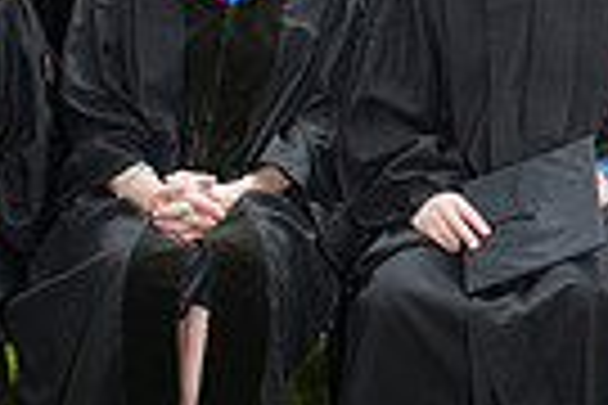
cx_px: 895
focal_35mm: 136
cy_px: -98
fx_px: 2297
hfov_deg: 14.2
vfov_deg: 9.9
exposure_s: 1/250
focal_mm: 26
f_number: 9
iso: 320
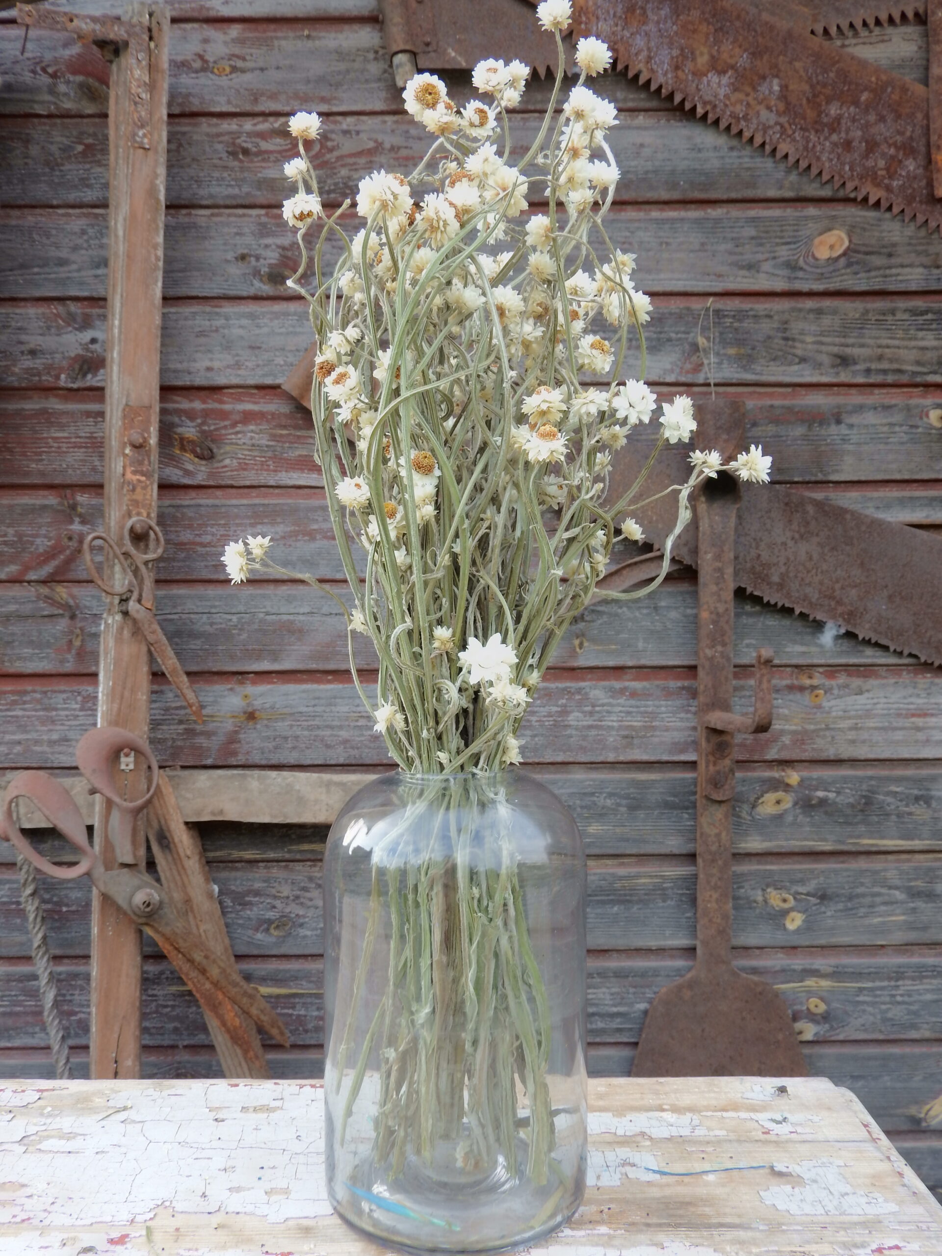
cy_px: 628
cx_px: 471
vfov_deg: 60.0
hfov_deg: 46.8
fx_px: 1089
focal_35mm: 30
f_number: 3.5
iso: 160
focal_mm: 5.4
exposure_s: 1/125
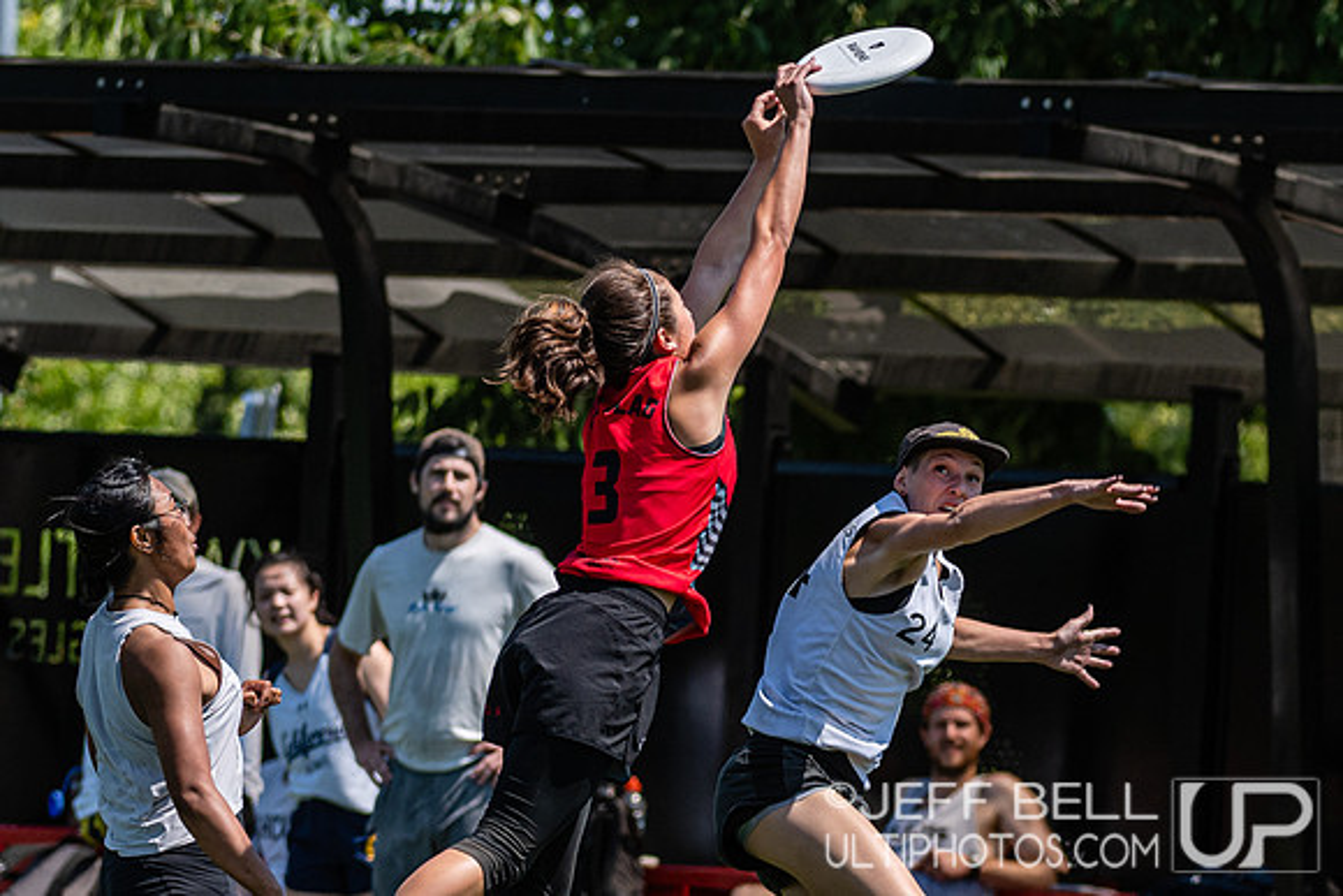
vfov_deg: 2.8
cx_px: 990
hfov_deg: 4.2
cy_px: 584
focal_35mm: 494
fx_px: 18437
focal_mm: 200
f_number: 4
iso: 200
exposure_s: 1/2500
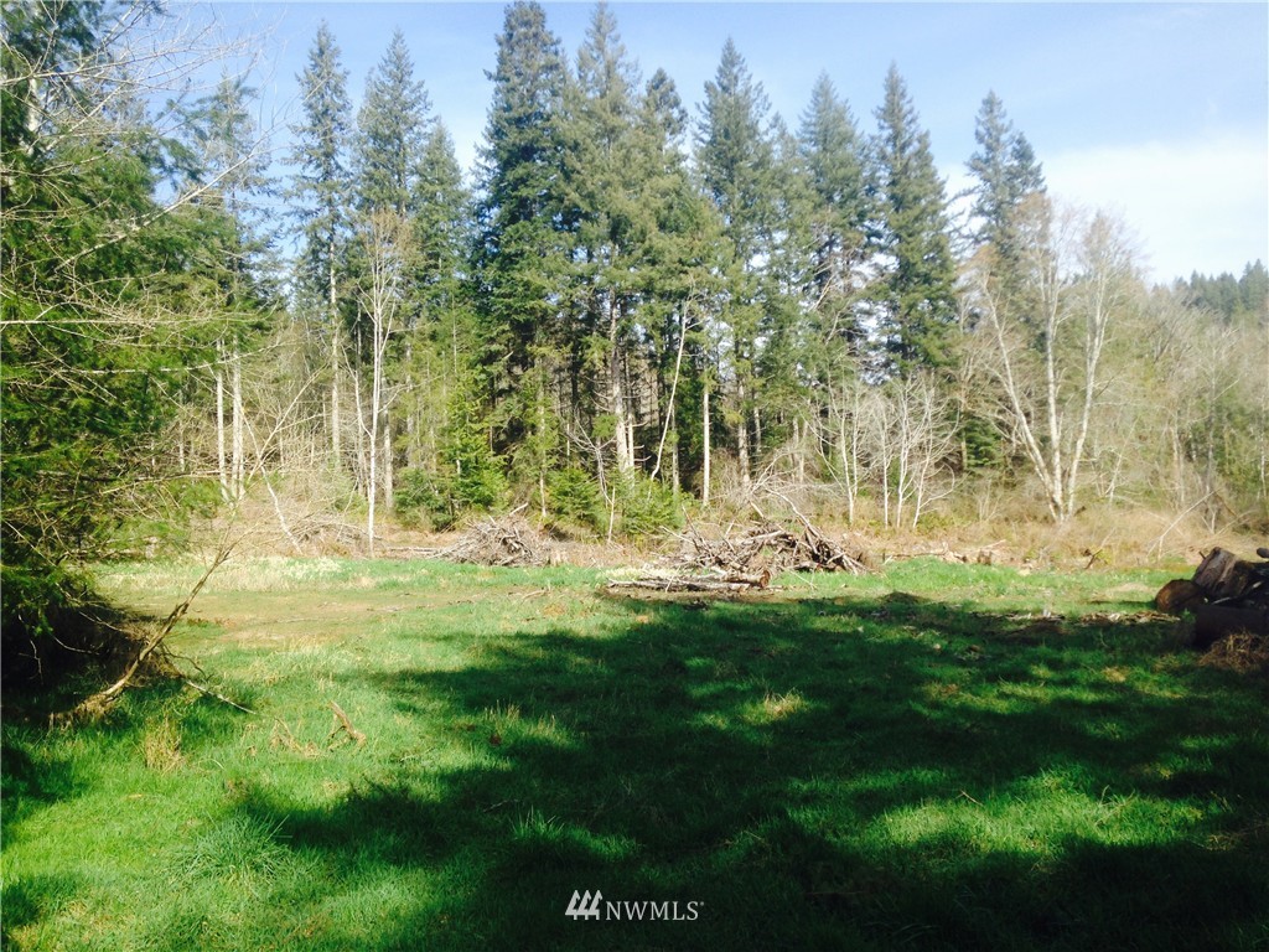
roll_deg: +1.1
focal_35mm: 33
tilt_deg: +2.3
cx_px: 634
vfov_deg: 42.9
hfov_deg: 55.4
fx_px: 1210
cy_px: 476
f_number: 2.4
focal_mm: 4.12
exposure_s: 1/570
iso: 50
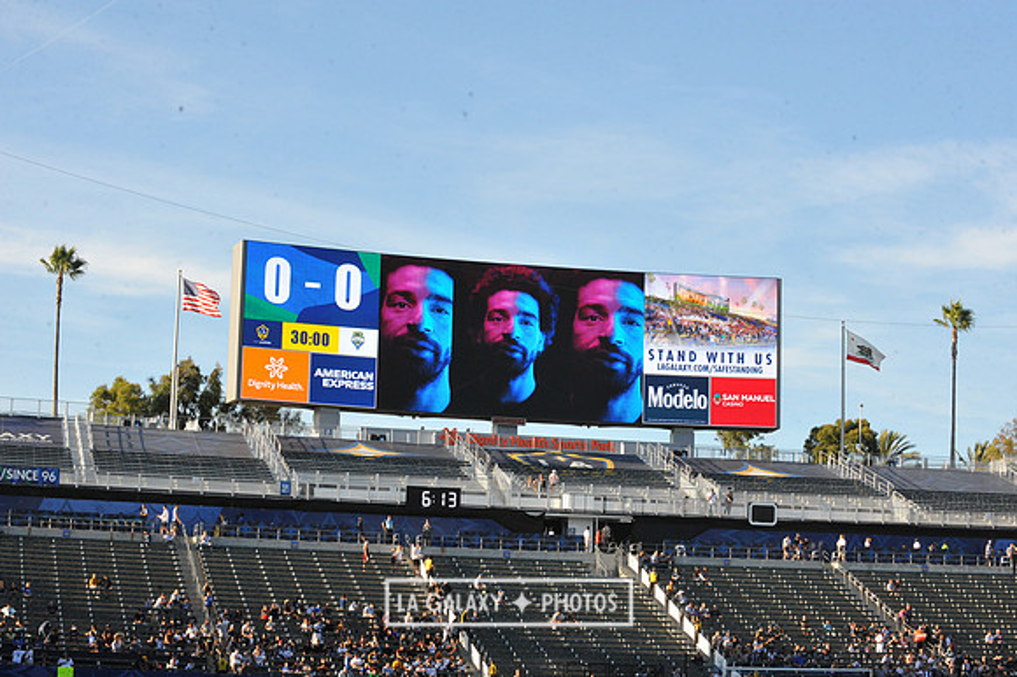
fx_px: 2259
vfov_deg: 17.0
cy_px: 338
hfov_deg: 25.4
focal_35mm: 80
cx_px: 508
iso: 1600
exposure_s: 1/800
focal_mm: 80
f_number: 14
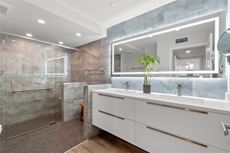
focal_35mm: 16
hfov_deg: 95.0
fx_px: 105
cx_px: 115
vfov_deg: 72.0
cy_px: 76
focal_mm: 16.5
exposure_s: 1.6
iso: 250
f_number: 14
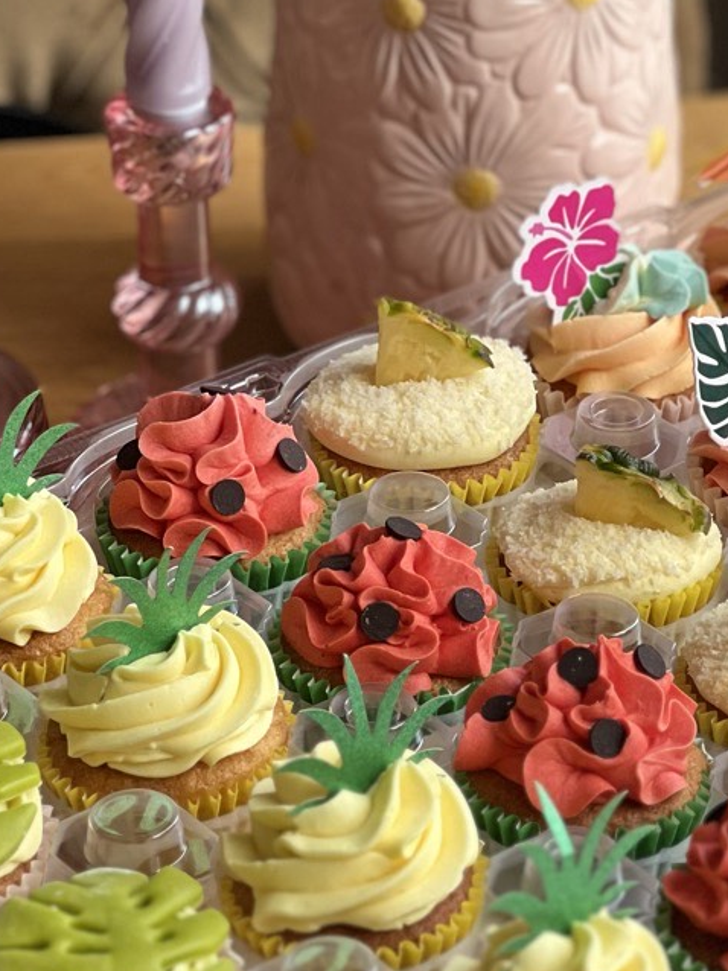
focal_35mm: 169
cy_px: 250
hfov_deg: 8.8
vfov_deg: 11.7
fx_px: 4742
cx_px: 559
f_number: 2.8
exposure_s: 1/121
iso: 125
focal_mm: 9
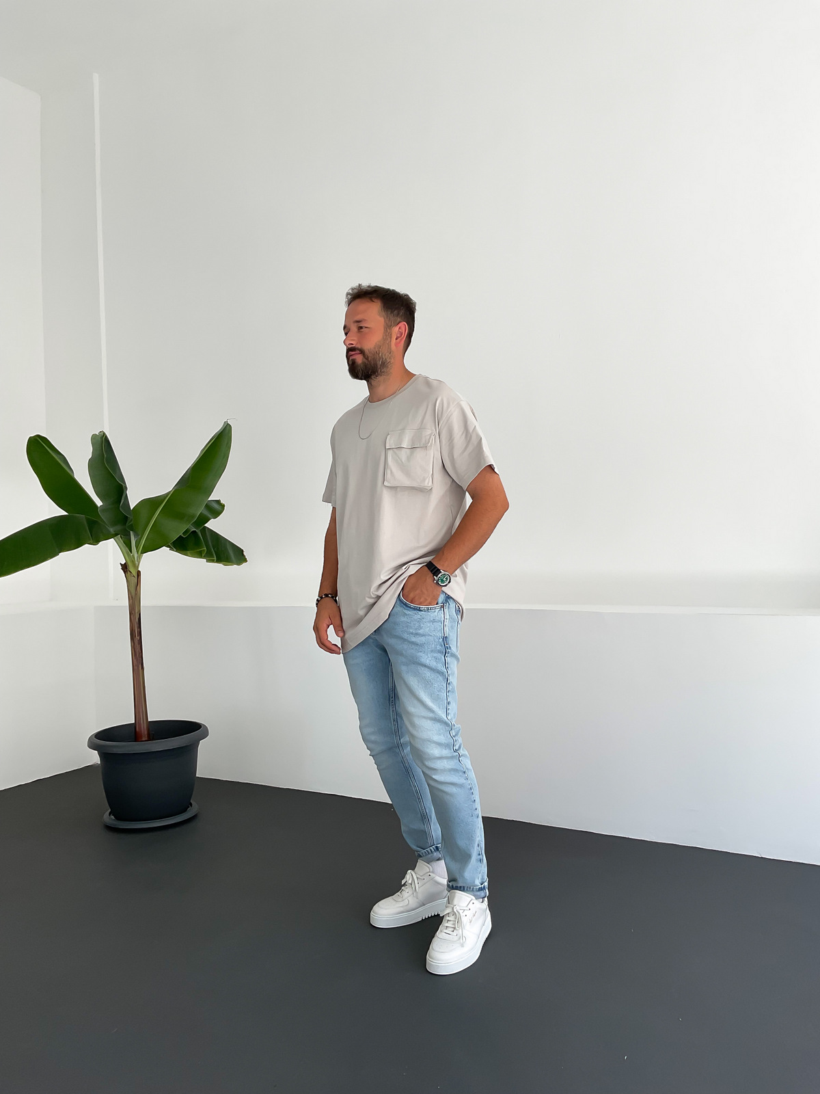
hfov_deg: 48.2
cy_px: 547
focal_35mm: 29
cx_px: 410
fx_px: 916
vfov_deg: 61.7
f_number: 1.8
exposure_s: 1/150
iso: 16
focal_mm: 3
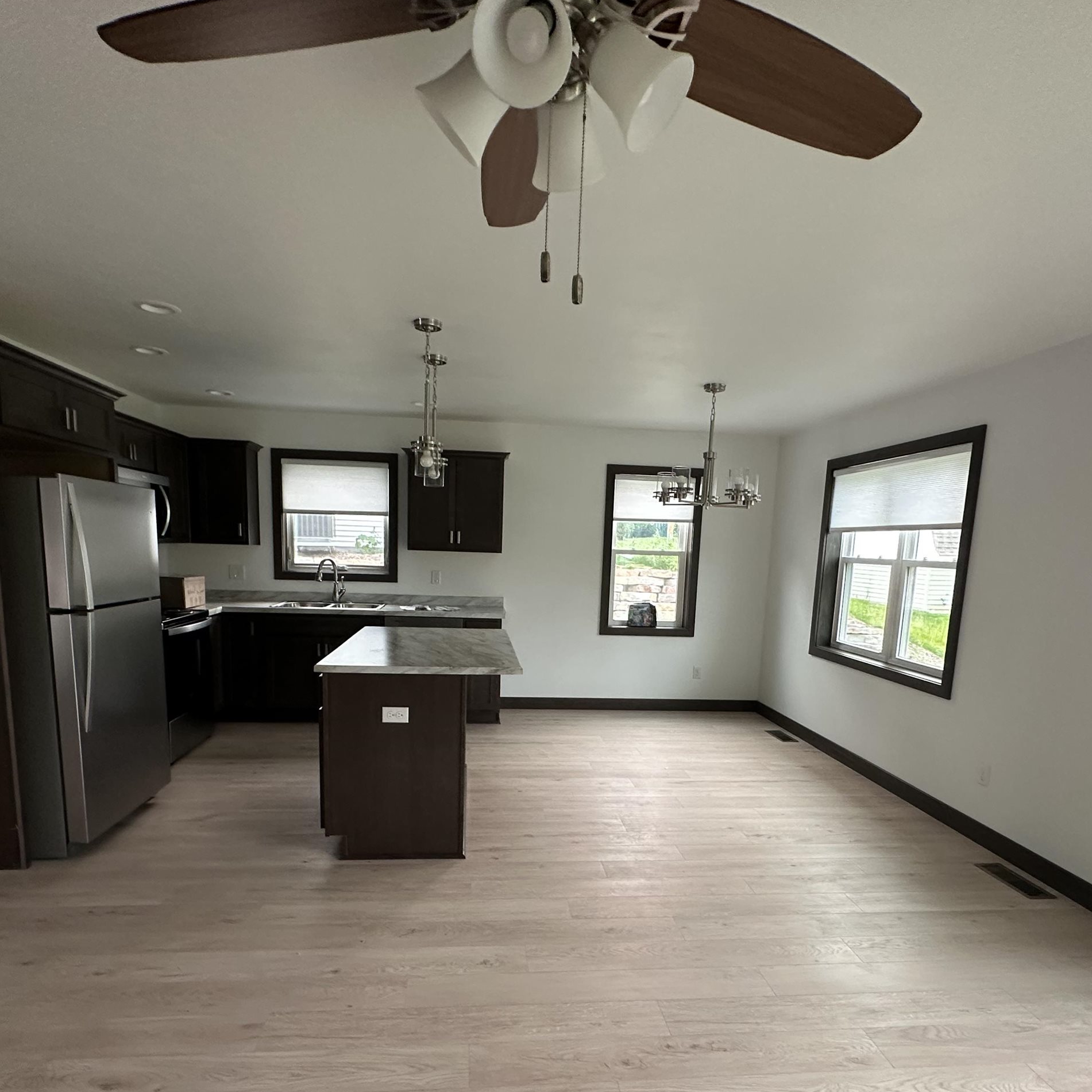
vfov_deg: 73.9
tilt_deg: -7.1
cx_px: 542
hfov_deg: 74.8
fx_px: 714
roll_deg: -2.2
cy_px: 659
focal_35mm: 20
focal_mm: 2.22
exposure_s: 1/60
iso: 250
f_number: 2.2
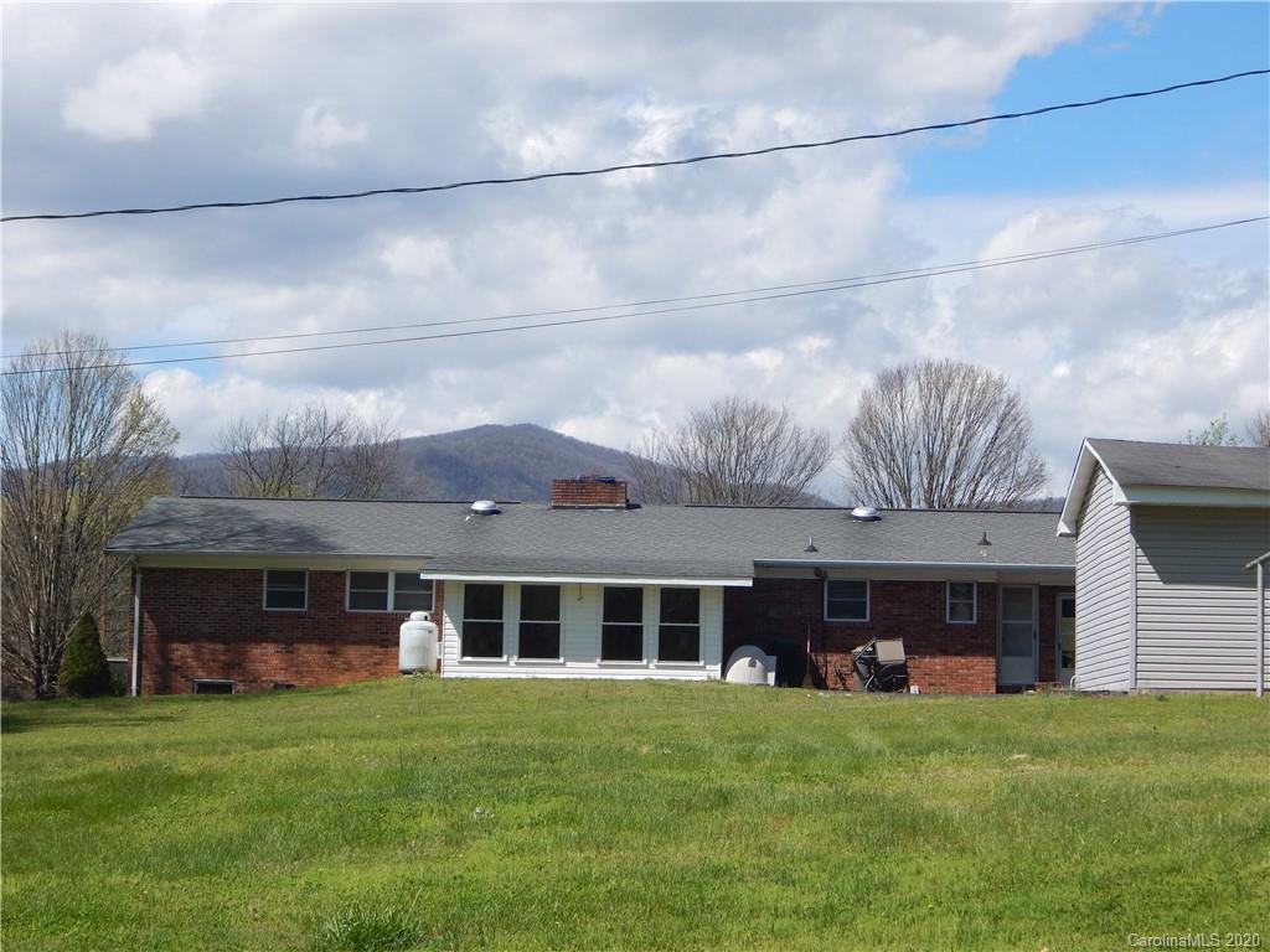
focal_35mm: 69
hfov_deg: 28.2
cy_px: 476
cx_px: 635
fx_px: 2531
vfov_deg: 21.3
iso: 125
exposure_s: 1/1250
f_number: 4.1
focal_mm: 12.3
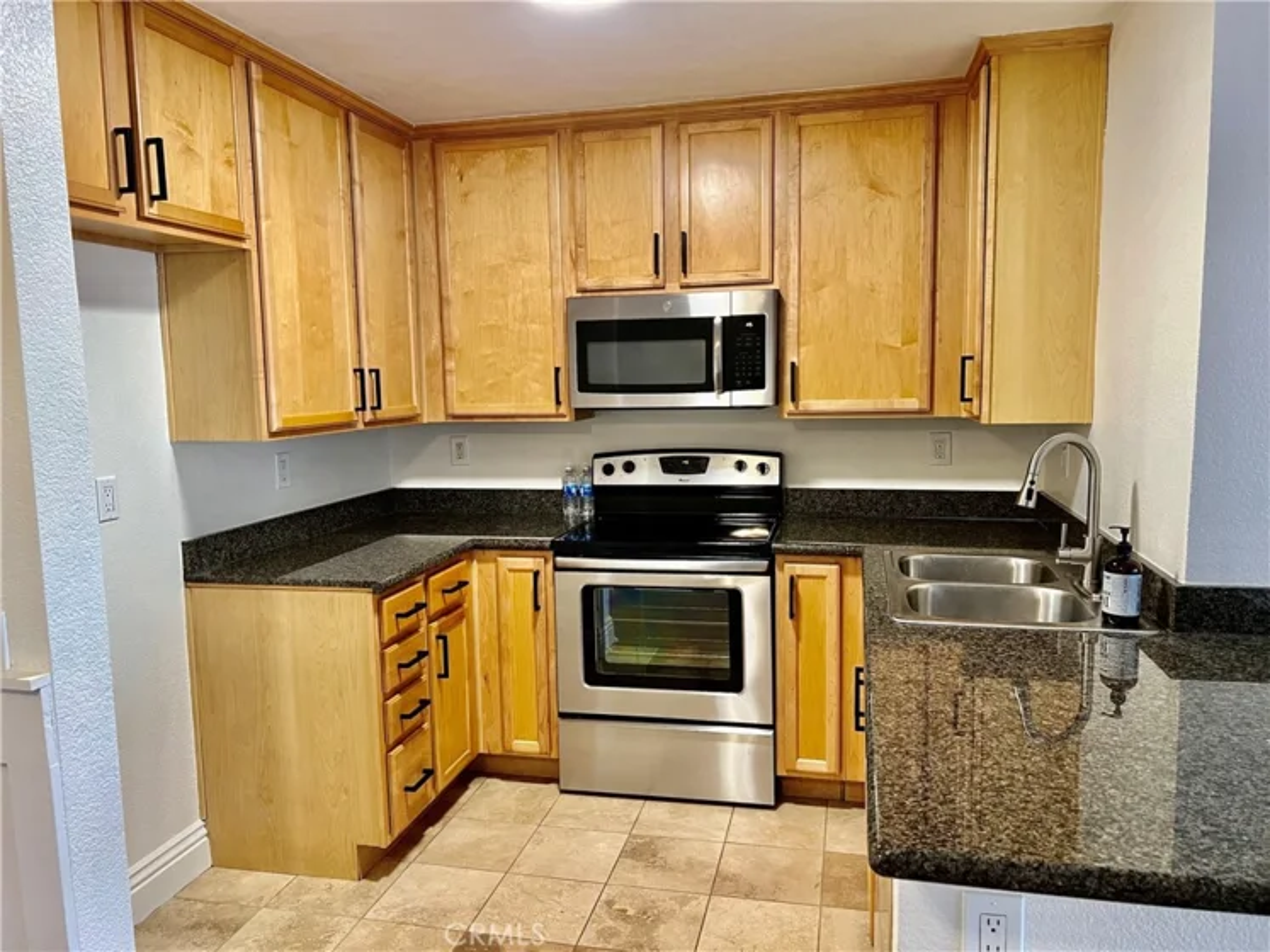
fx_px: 954
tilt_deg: -7.4
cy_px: 476
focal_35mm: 26
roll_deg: +2.3
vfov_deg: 53.1
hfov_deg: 67.3
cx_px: 635
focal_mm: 5.7
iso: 160
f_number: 1.5
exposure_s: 1/60
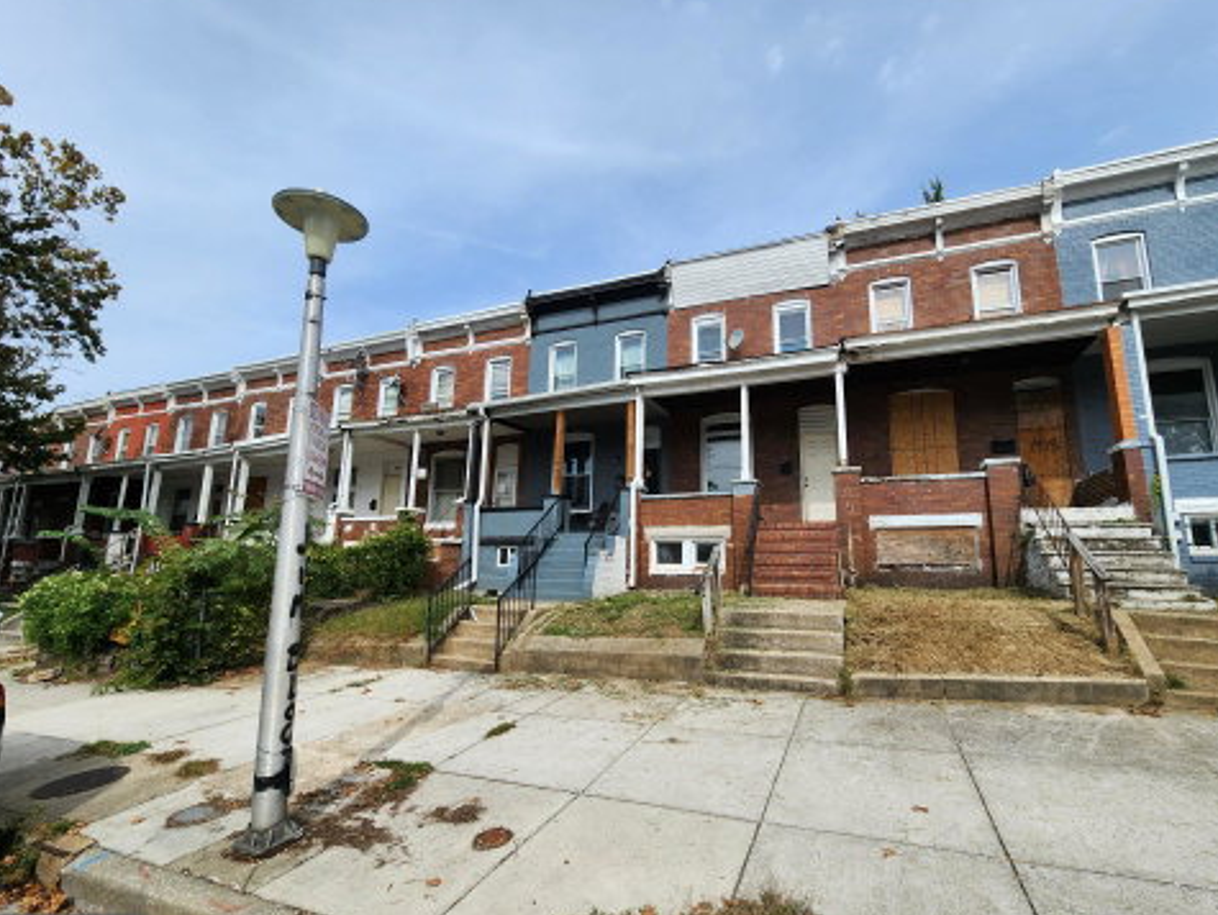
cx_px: 641
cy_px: 474
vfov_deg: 85.7
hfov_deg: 101.9
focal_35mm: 14
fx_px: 493
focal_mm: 2.2
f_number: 2.2
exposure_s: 1/2054
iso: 50
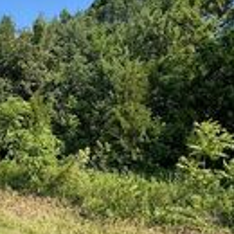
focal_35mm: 41
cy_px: 170
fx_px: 314
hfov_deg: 40.0
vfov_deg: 40.0
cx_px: 64
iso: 25
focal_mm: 2.22
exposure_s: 1/770
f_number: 2.2
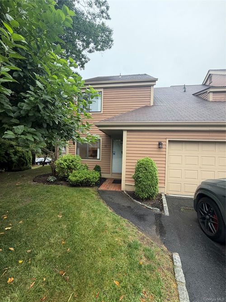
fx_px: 122
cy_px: 151
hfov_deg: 85.7
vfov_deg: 102.1
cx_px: 113
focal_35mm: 14
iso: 64
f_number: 2.2
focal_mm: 2.22
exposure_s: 1/151
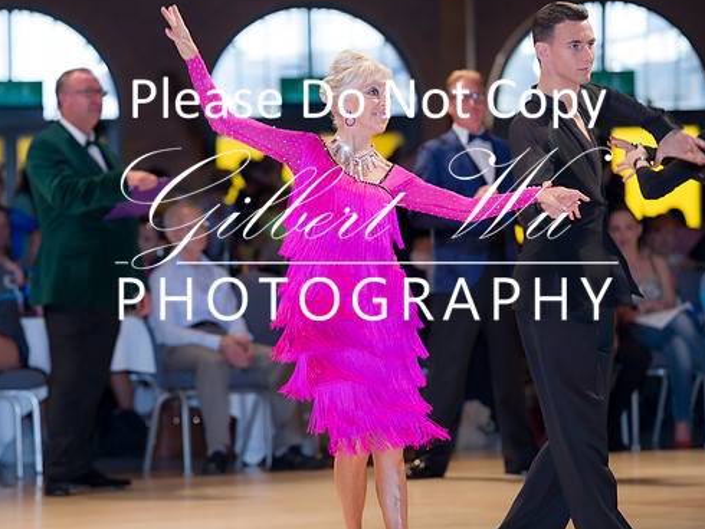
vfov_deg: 6.2
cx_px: 264
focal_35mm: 241
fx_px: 4911
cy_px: 252
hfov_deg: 8.2
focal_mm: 170
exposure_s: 1/250
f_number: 3.5
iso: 640
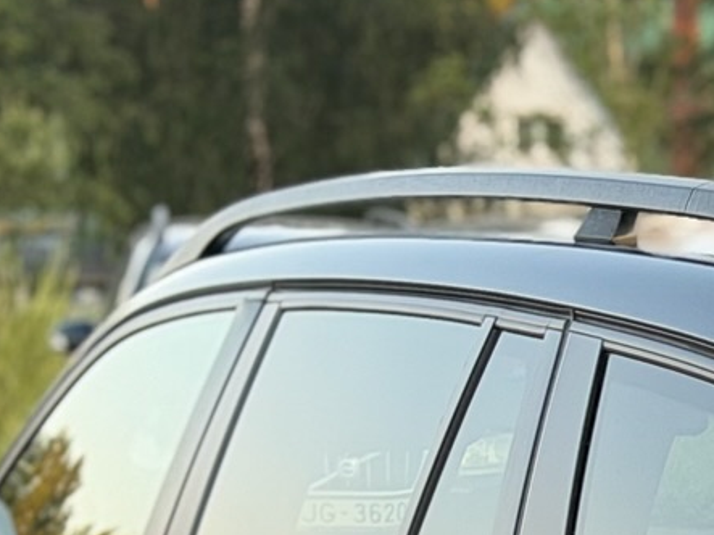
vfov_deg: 6.4
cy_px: 1189
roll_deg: +0.0
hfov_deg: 8.7
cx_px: 1101
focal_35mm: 222
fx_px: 4578
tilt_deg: -11.3
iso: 80
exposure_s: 1/121
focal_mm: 6.76
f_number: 1.78
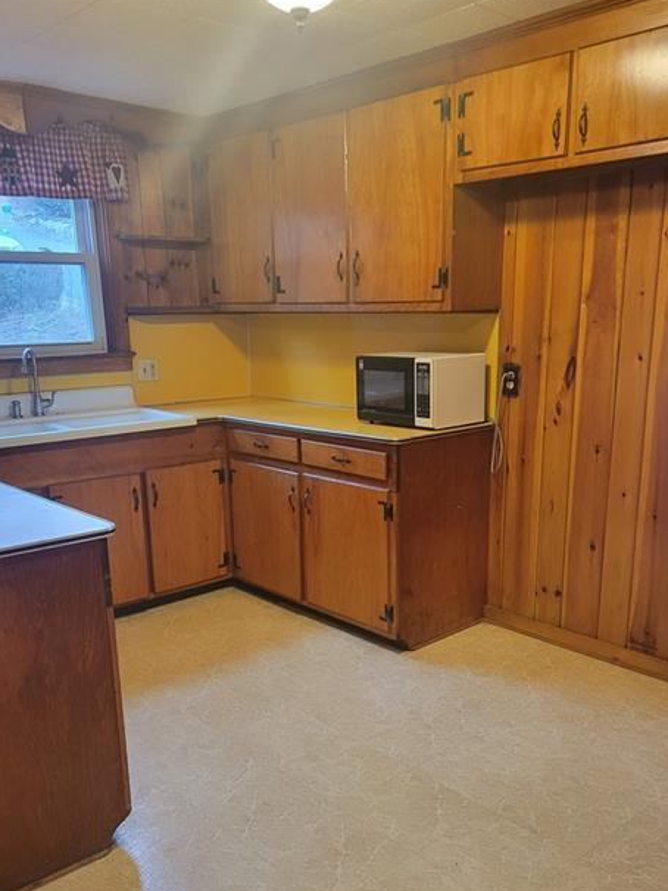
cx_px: 328
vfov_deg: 54.7
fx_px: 849
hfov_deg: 43.0
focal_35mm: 33
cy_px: 557
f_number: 1.8
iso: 400
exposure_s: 1/40
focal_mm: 5.4
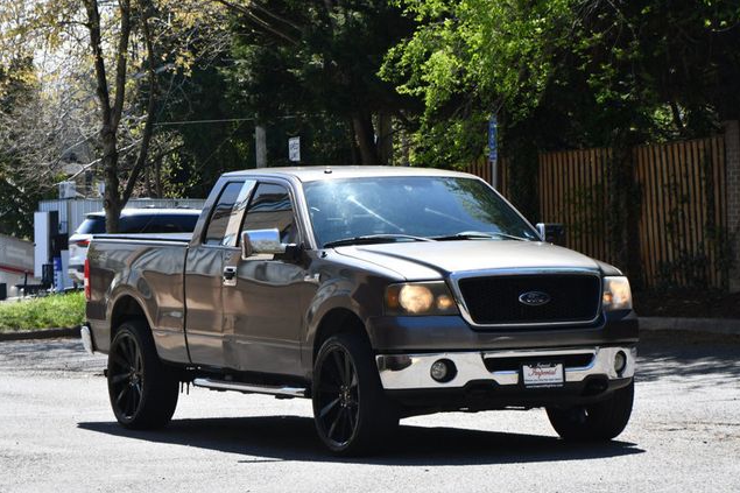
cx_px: 369
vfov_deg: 9.9
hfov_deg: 14.8
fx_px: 2856
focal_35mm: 139
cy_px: 247
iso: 180
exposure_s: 1/250
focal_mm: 92
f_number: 8
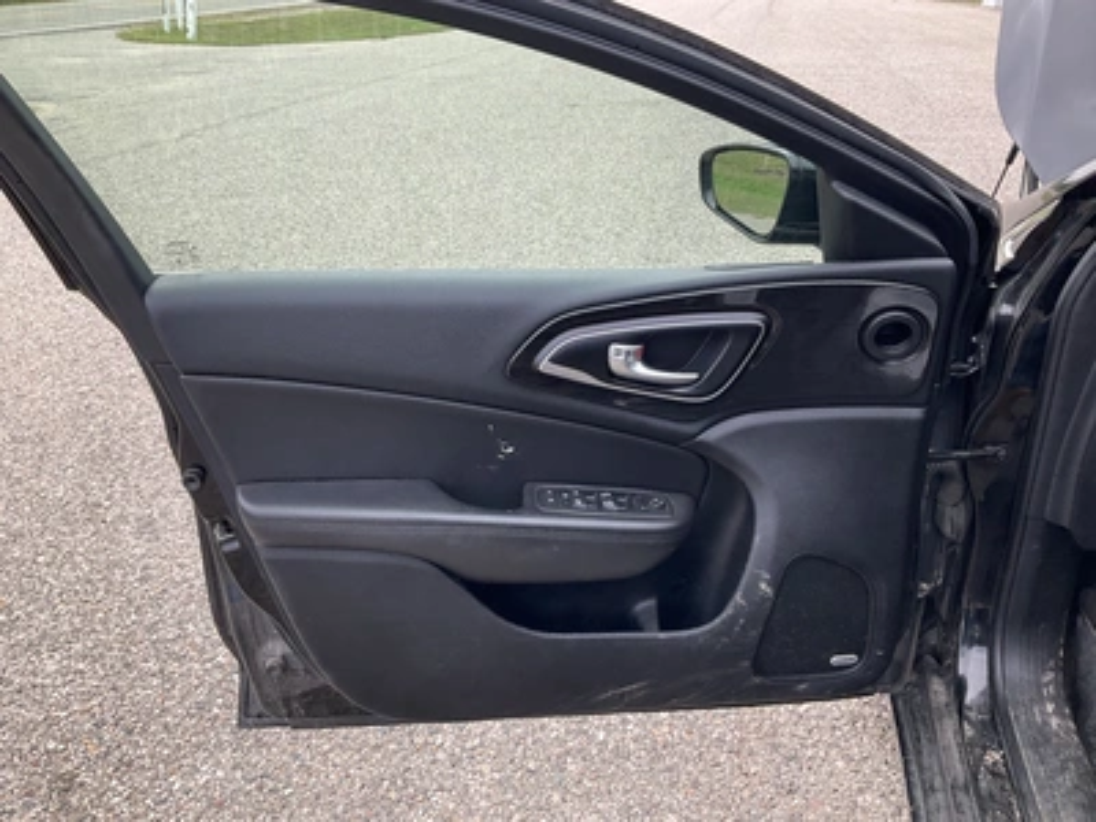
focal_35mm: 29
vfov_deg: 48.2
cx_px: 548
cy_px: 411
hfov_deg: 61.7
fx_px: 918
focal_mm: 3
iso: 25
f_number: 1.8
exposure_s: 1/380
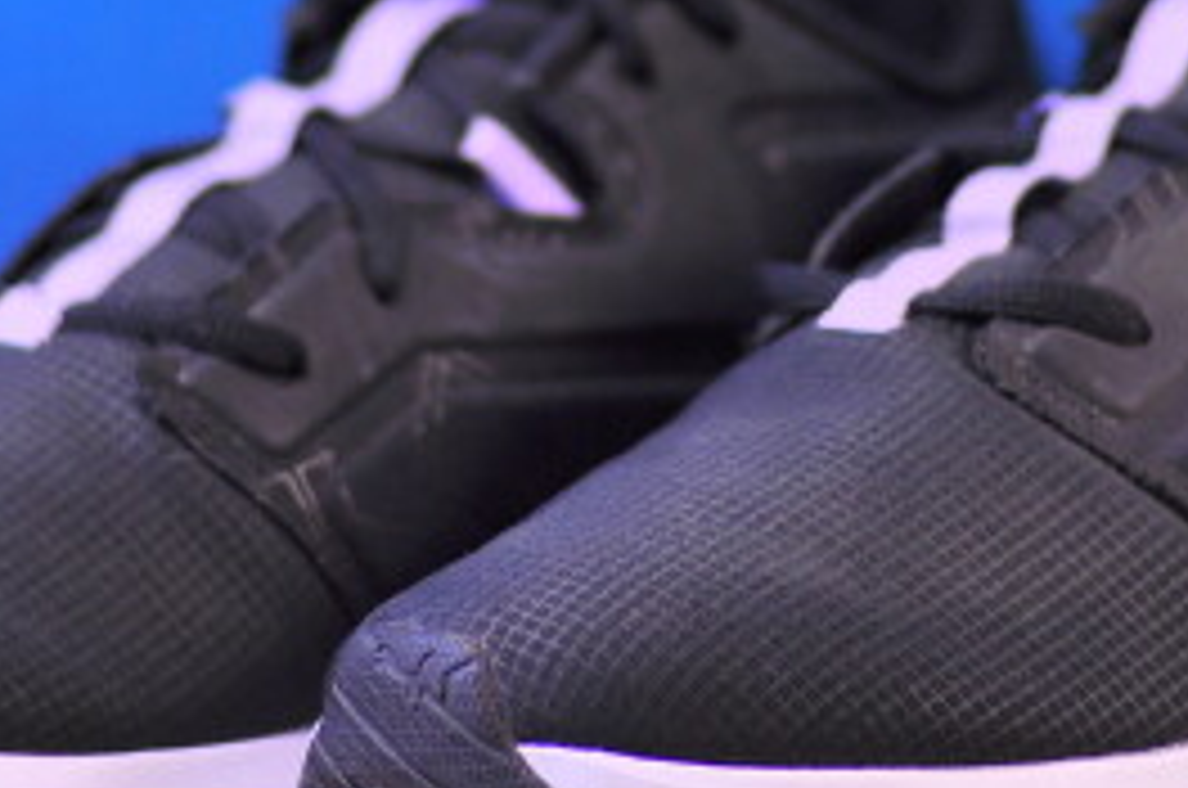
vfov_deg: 6.0
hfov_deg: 9.1
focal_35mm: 227
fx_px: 7477
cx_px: 716
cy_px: -43
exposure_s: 1/320
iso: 250
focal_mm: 50
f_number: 2
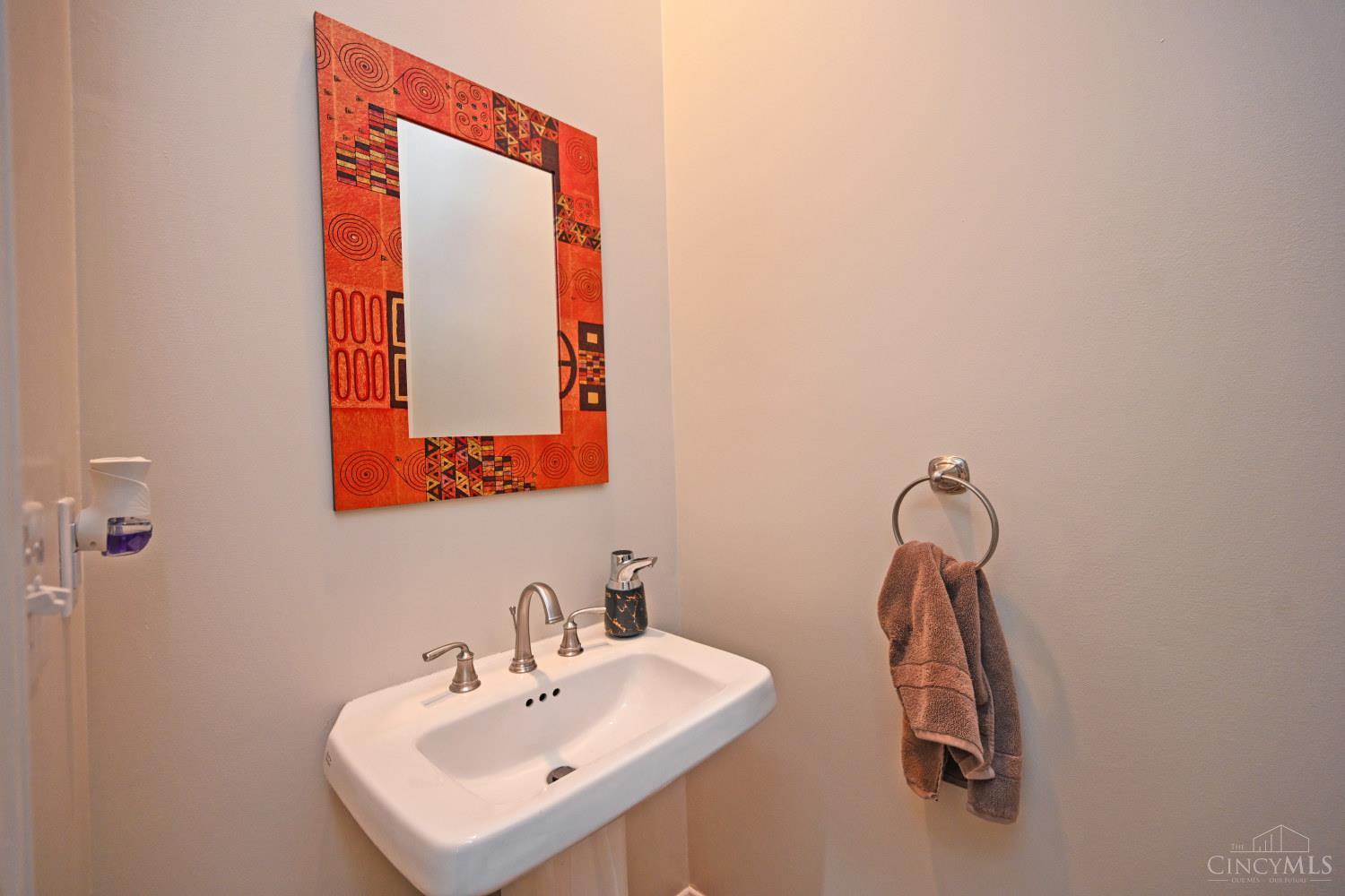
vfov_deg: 81.2
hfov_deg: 104.3
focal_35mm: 14
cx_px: 672
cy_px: 448
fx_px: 523
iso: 800
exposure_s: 1/60
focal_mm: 14
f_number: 4
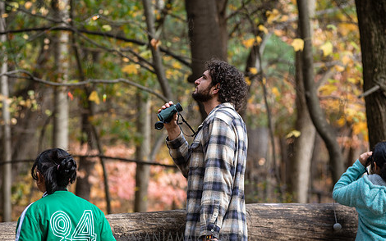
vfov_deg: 8.3
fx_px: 1663
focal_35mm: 158
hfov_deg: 13.2
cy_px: 113
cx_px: 190
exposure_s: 1/320
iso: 160
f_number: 4
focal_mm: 125
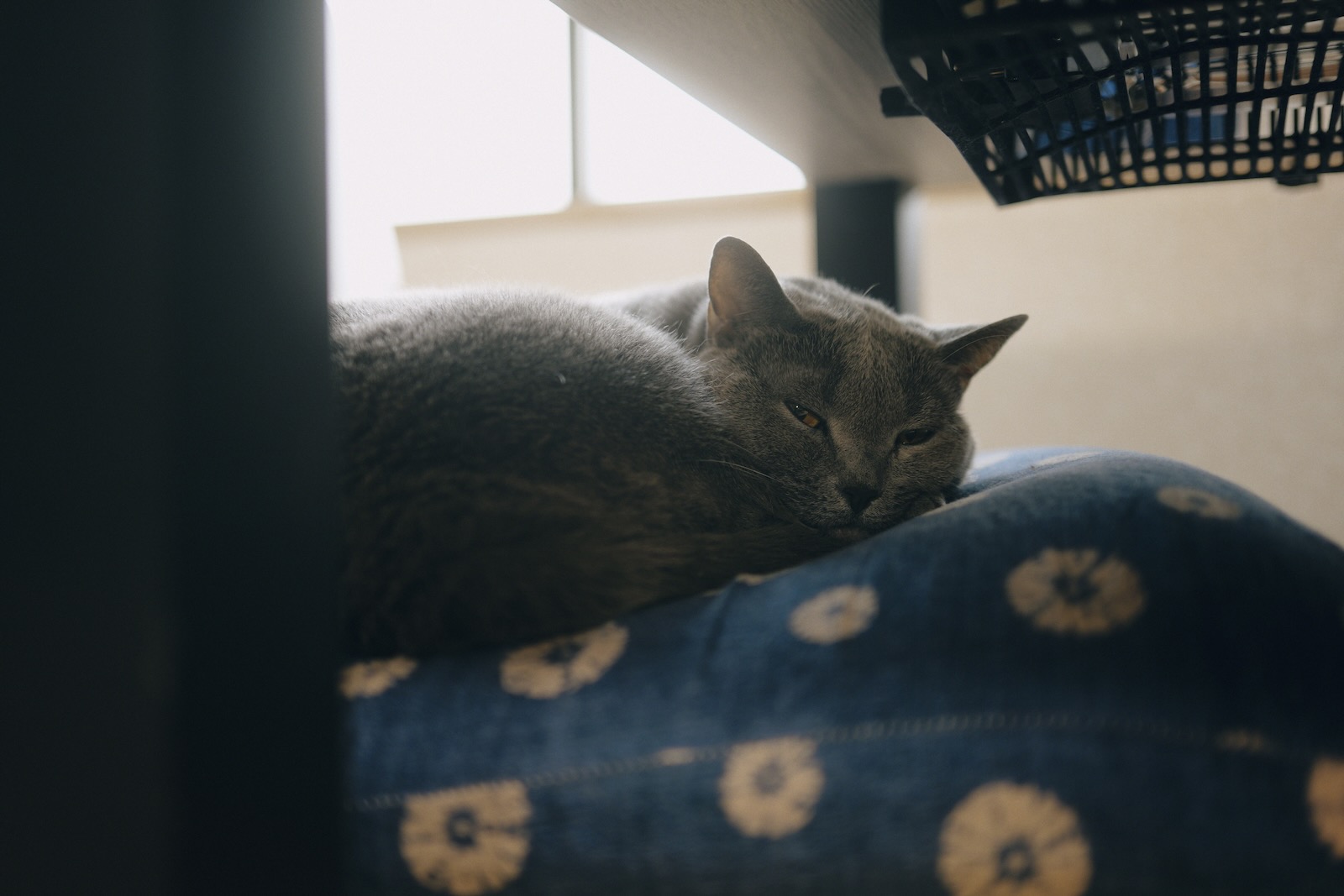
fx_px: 1493
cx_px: 672
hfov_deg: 48.5
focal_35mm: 40
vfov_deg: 33.4
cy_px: 448
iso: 320
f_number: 2
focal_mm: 40
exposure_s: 1/50
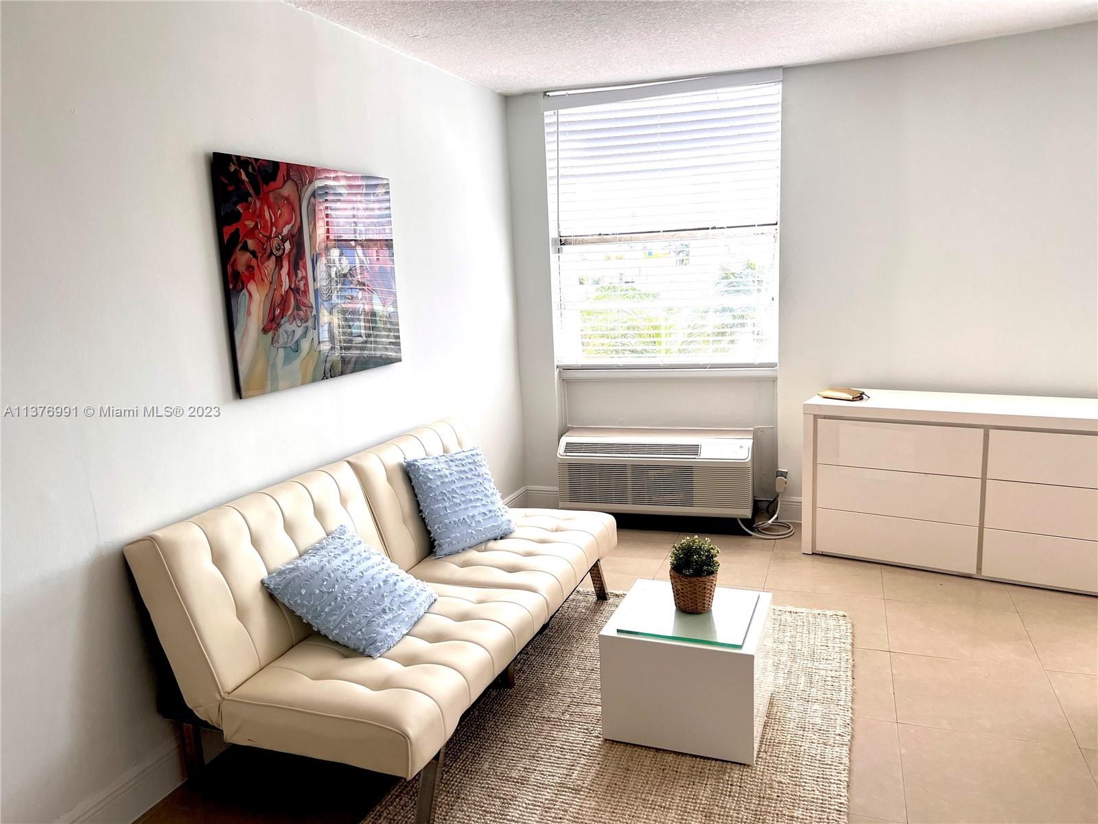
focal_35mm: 26
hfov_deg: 67.3
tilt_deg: -10.1
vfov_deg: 53.1
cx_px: 549
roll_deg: +2.7
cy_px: 412
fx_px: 825
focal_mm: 5.7
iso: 50
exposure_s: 1/808
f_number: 1.5
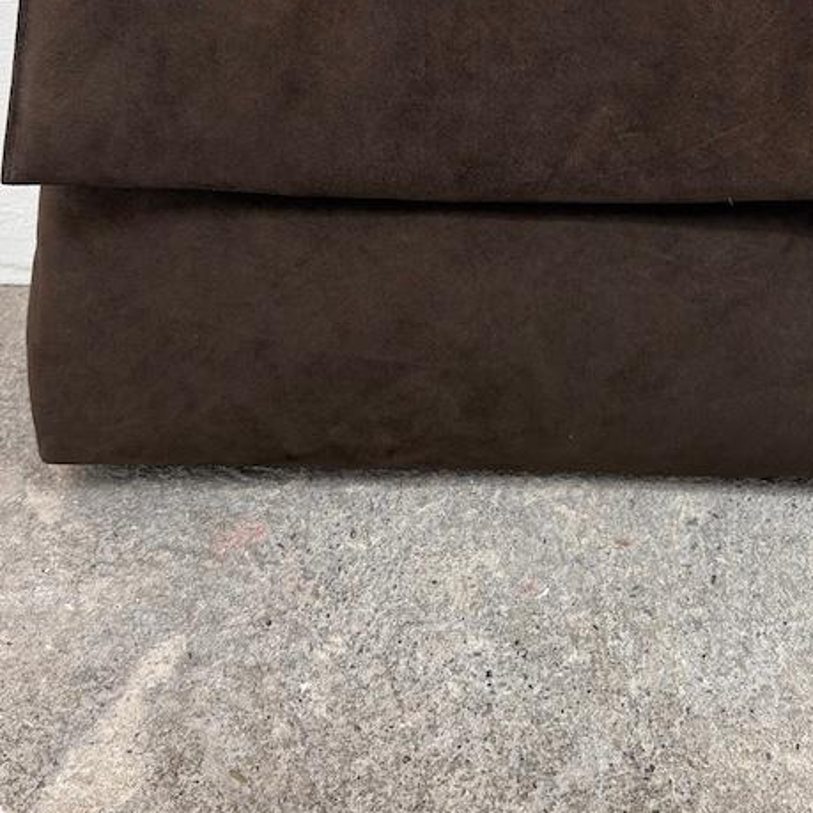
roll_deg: -0.3
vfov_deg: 33.9
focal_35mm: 49
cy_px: 197
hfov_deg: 34.4
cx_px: 537
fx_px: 1302
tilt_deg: -30.8
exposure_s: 1/100
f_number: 1.6
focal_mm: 5.96
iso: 64
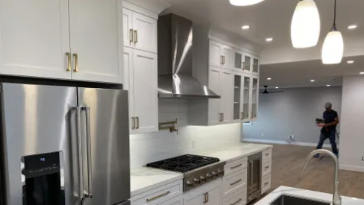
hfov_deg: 66.0
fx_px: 280
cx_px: 178
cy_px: 137
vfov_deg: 39.7
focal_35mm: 29
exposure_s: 1/120
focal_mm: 4.2
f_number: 1.8
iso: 100
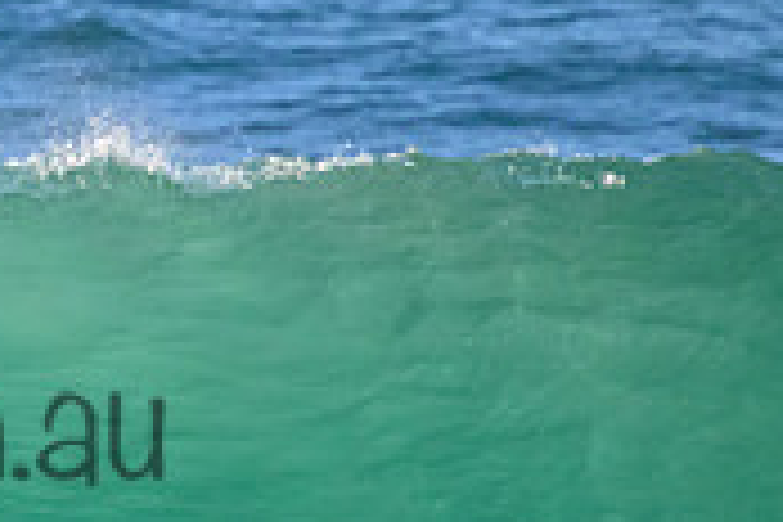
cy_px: 376
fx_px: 58046
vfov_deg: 0.5
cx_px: -310
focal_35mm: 2669
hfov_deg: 0.8
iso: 3200
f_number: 11
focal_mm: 800
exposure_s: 1/2000
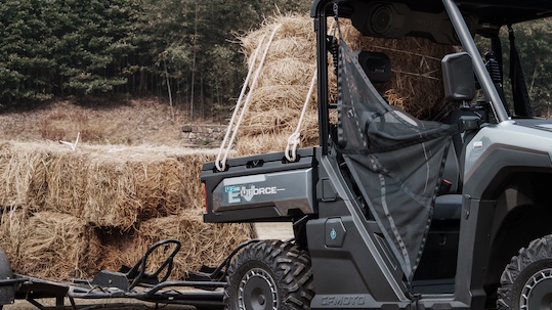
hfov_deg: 21.7
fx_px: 1438
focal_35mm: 98
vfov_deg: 12.3
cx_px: 327
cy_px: 92
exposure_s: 1/100
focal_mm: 42.1
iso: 100
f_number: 9
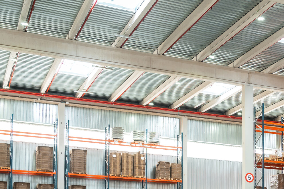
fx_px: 552
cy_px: 176
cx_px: 284
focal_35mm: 70
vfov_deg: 19.1
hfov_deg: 27.2
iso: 640
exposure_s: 1/400
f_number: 2.5
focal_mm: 35
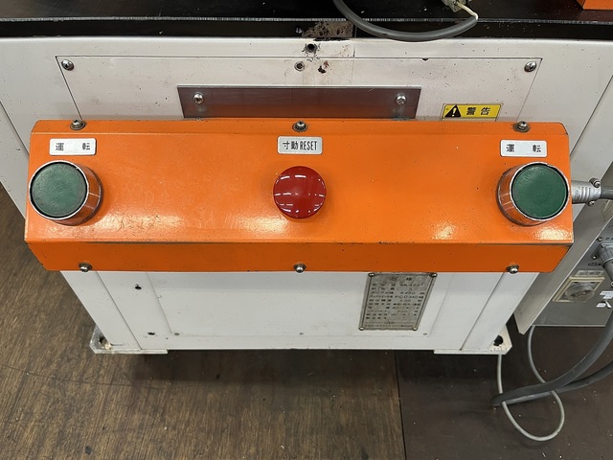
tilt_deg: -50.6
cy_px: 230
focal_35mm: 26
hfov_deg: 67.3
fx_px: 460
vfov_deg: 53.1
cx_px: 306
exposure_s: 1/50
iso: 100
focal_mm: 5.1
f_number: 1.6
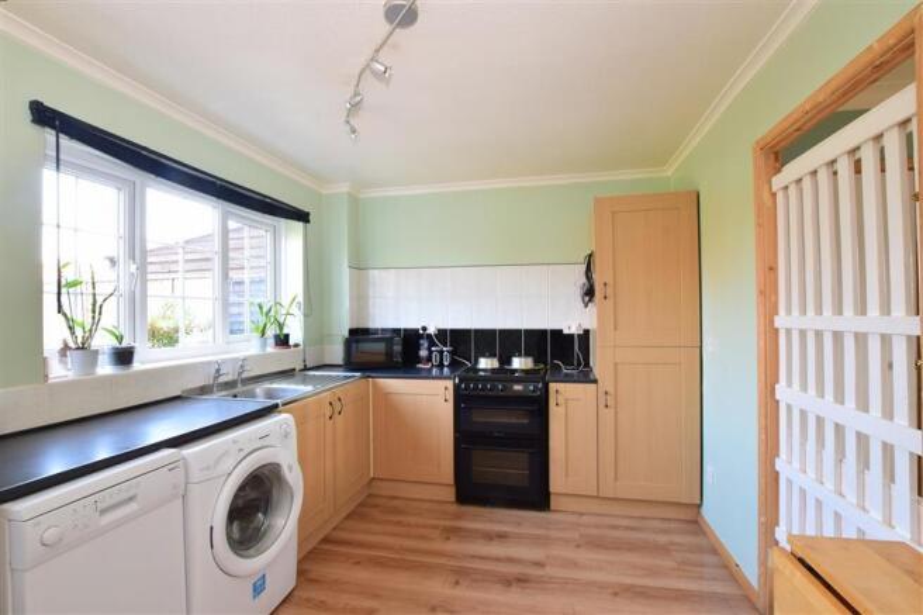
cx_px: 462
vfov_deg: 77.3
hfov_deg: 100.4
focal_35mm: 15
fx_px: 384
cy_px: 308
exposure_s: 1/2.5
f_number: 16
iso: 250
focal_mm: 10
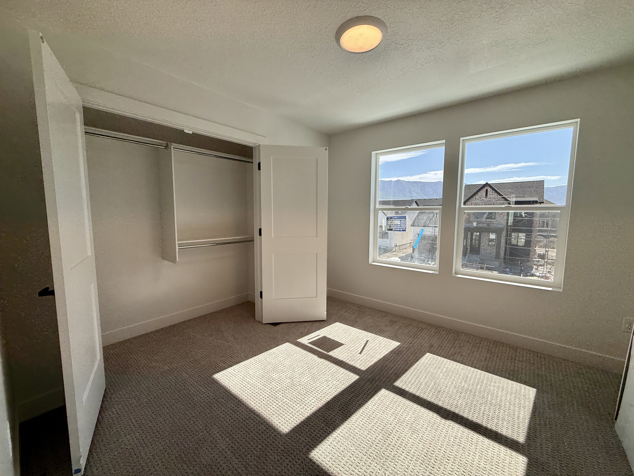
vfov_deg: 85.7
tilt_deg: -5.1
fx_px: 256
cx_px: 317
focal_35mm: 14
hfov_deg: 102.1
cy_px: 238
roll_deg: -0.3
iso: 64
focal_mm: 2.22
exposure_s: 1/955
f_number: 2.2
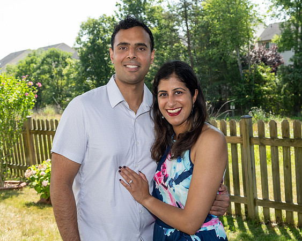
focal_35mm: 50
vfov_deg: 30.3
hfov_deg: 37.4
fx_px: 445
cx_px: 175
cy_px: 114
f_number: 5
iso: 160
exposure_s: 1/250
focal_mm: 28
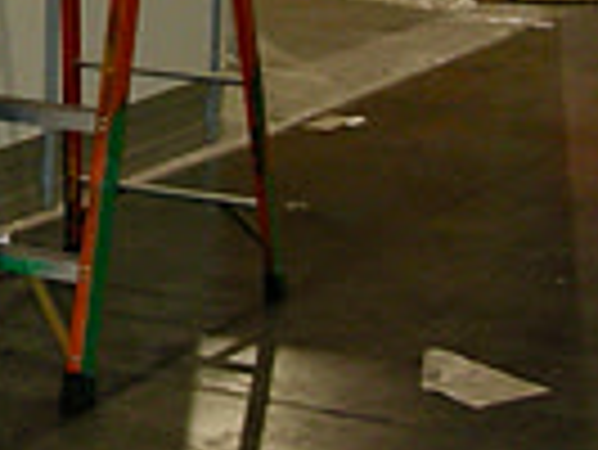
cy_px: -250
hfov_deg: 12.1
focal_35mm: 153
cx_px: -364
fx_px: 2645
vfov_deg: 9.4
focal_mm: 5.8
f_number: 3
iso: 130
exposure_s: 1/60.1
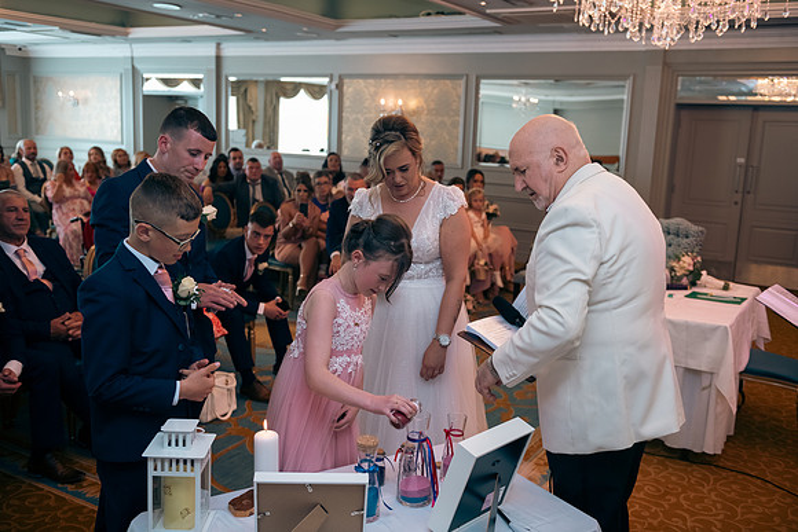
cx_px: 399
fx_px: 776
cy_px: 266
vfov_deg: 37.9
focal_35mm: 35
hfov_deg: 54.4
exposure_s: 1/160
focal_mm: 35
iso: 640
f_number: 3.5
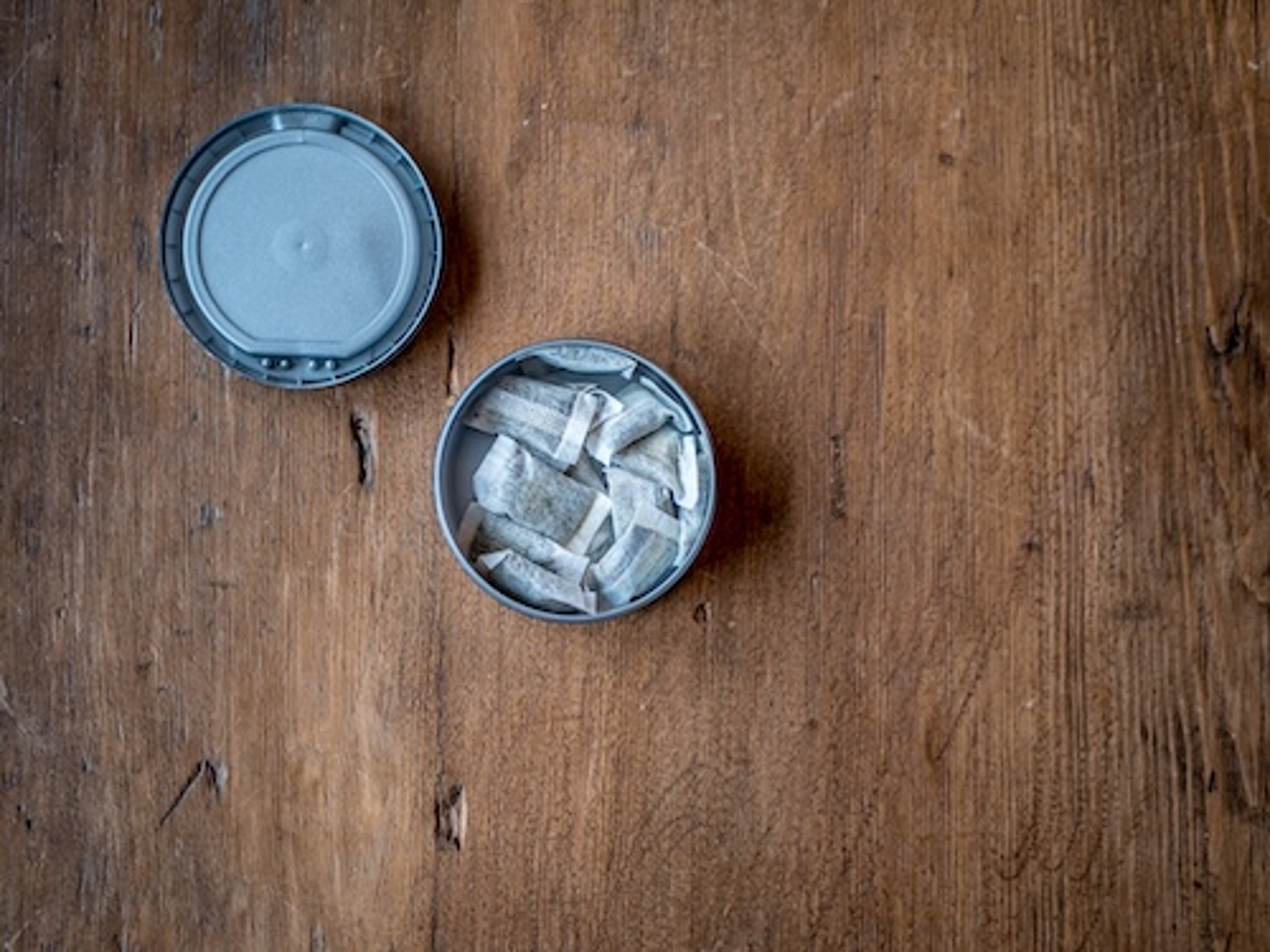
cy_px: 476
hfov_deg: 38.2
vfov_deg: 29.1
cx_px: 635
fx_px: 1834
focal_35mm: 50
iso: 250
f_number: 1.7
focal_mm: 25
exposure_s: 1/60
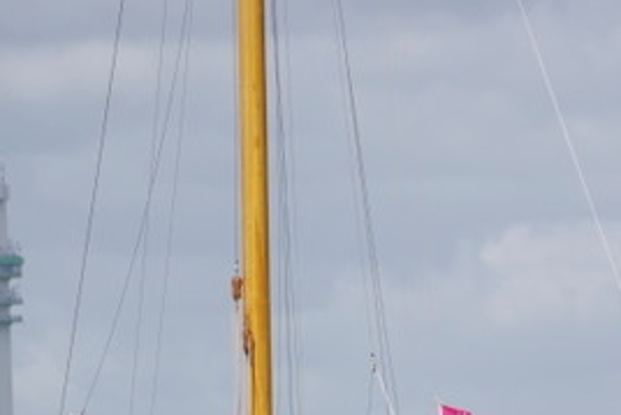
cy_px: 473
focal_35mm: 644
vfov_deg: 2.1
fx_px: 11115
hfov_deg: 3.2
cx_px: 348
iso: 200
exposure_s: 1/800
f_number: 7.1
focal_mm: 180
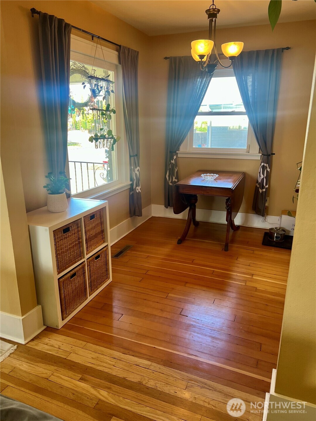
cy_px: 210
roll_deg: -0.2
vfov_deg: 67.3
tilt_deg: -16.3
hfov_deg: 53.1
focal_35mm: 26
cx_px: 158
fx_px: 316
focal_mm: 5.7
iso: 125
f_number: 1.5
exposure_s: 1/120
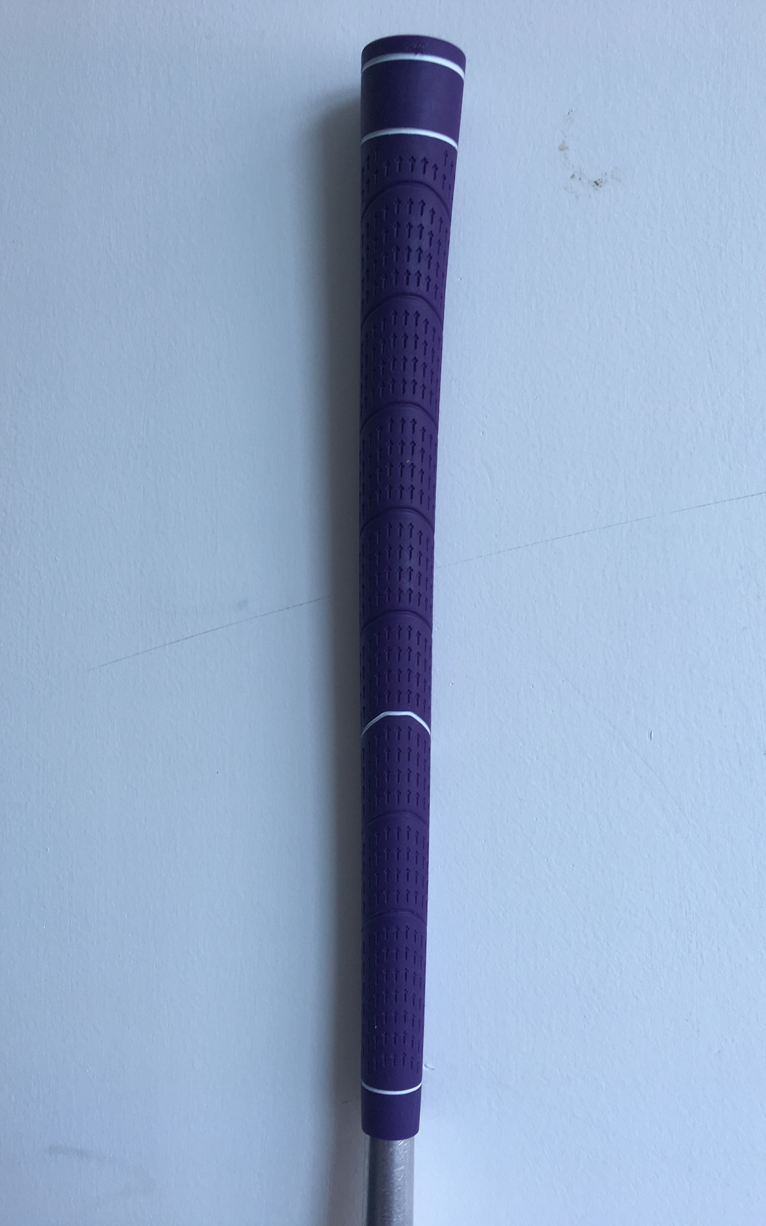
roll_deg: -2.0
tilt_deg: -3.0
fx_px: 1035
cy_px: 609
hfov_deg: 40.6
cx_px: 379
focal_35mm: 31
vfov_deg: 61.2
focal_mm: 4.15
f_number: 2.2
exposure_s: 1/50
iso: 25
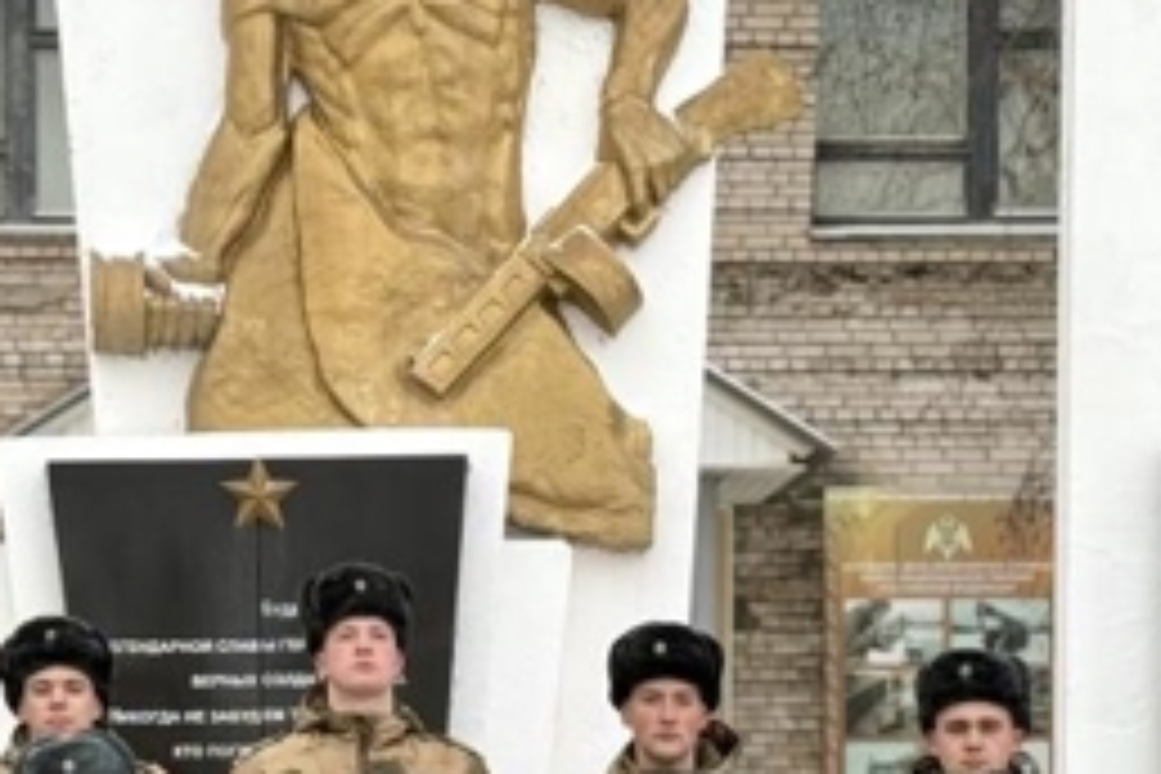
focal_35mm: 129
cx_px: 331
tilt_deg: +0.6
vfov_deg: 10.5
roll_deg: +0.4
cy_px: 837
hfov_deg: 15.8
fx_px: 4160
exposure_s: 1/422
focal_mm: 6.76
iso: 100
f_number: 1.78
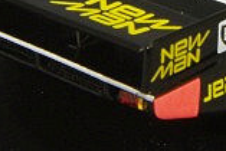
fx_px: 2865
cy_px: -58
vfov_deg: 3.0
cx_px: 274
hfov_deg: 4.5
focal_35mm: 456
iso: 400
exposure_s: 1/1.25
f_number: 32
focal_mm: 75
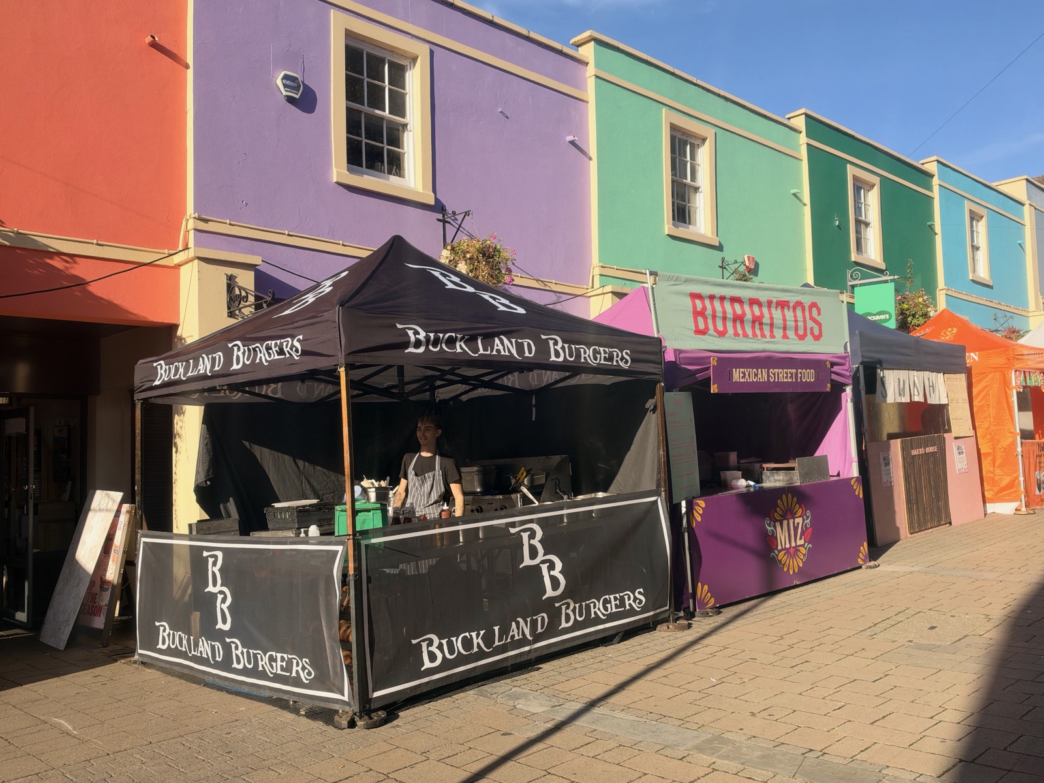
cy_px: 392
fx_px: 905
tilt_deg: +5.4
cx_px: 522
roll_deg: +1.5
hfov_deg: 60.0
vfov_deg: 46.8
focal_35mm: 30
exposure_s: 1/2273
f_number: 1.8
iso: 64
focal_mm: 6.93
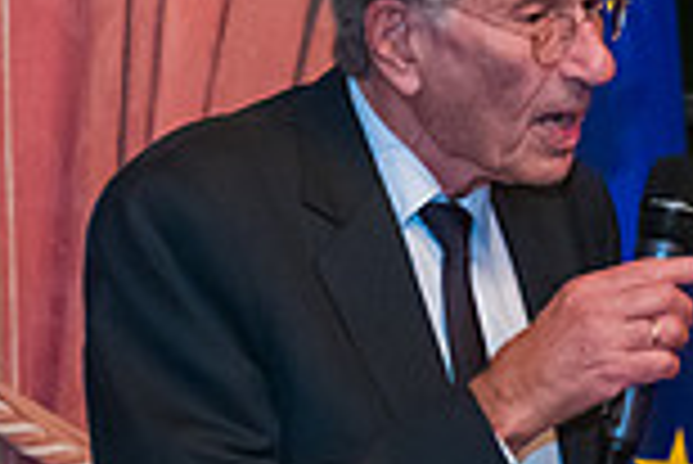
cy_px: 41
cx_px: 846
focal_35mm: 347
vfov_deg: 4.0
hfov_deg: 5.9
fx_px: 6686
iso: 3200
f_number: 3.2
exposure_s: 1/80
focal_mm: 70
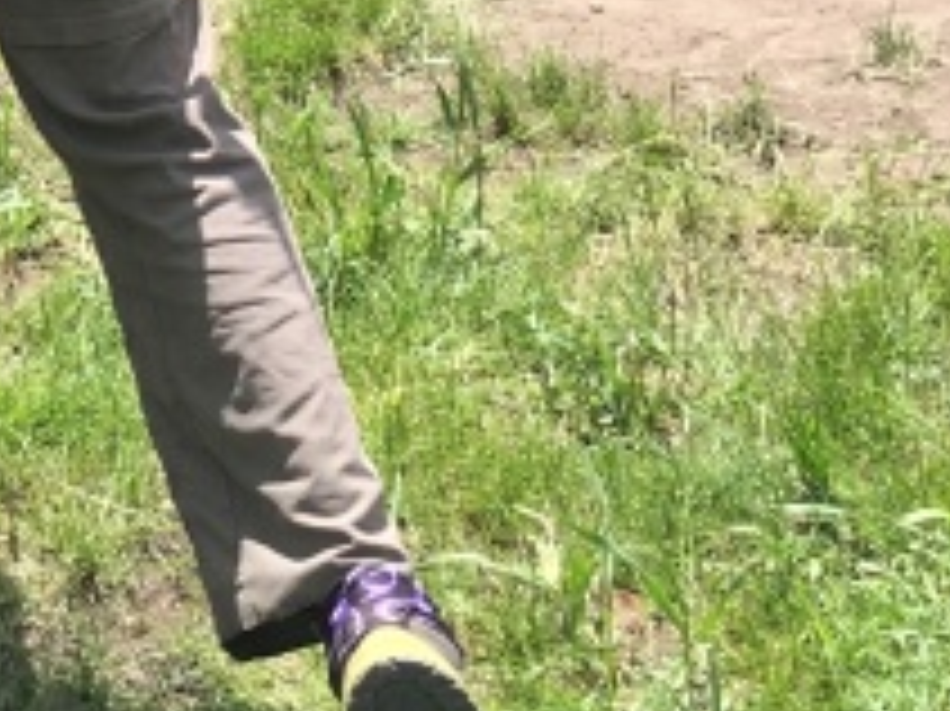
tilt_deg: -6.0
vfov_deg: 9.8
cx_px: -419
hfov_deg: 13.3
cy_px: -711
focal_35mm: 141
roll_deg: +1.4
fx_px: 3867
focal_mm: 4.15
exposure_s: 1/693
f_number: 2.2
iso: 25
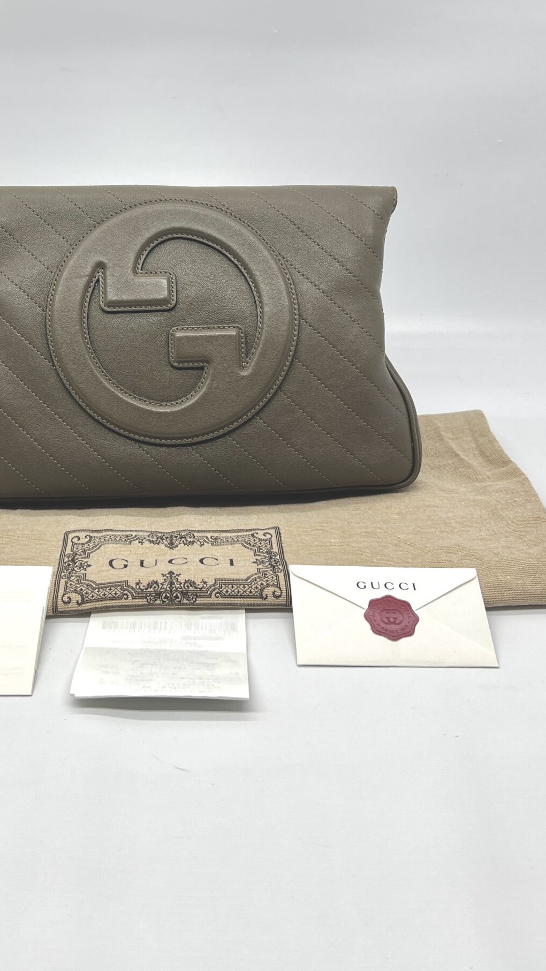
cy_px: 383
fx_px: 1029
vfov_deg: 50.1
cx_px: 172
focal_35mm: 40
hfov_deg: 29.5
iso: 32
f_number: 1.5
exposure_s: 1/134
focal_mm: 5.7
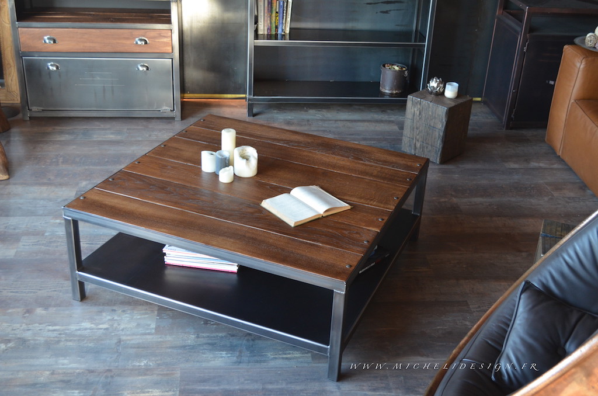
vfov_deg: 29.7
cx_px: 299
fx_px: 746
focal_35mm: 45
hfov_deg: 43.7
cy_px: 198
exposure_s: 1/30
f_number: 4.5
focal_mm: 30
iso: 900
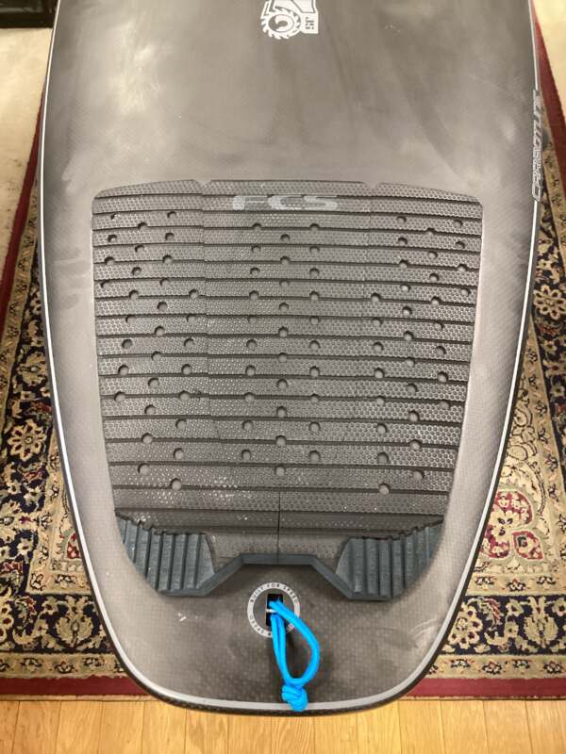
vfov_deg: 58.4
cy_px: 377
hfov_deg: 45.4
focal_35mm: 31
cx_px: 283
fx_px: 676
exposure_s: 1/50
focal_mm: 3.3
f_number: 2.4
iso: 320
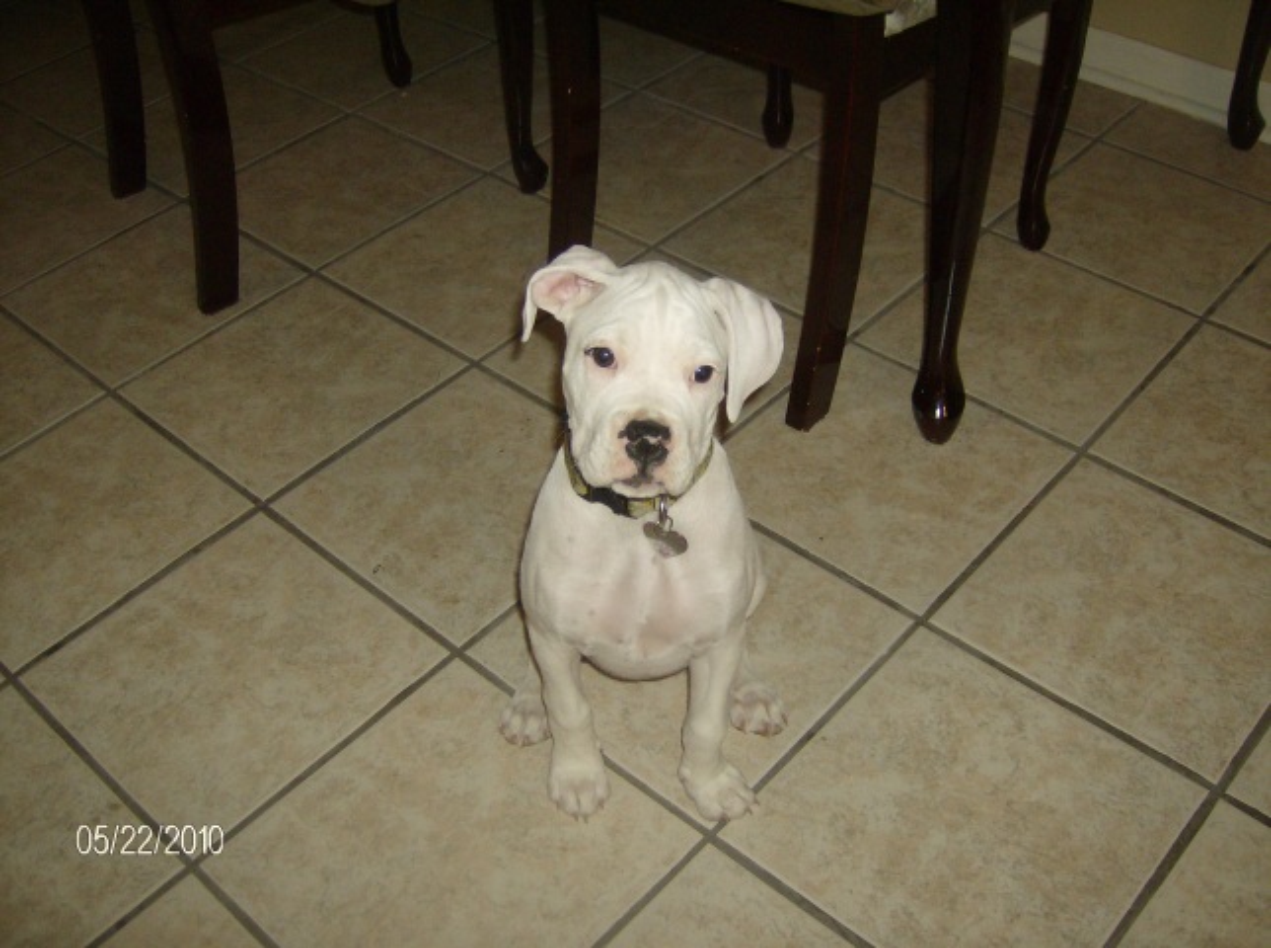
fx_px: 1319
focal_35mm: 36
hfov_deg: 51.5
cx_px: 636
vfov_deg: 39.5
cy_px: 474
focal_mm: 6
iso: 200
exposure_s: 1/60
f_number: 2.8
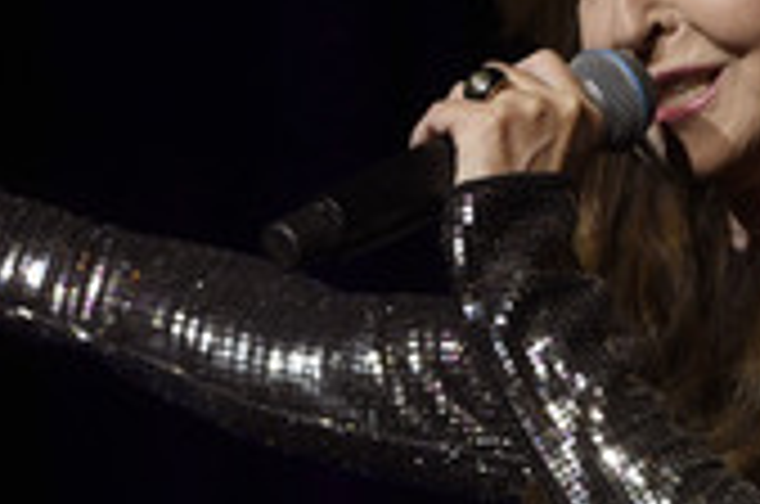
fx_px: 10978
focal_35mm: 521
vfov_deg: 2.6
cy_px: 256
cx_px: 470
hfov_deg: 4.0
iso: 1250
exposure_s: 1/640
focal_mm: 195
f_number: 5.6
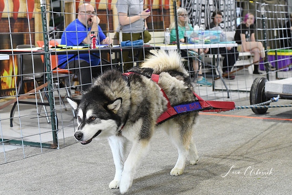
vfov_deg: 18.0
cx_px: 144
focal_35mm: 76
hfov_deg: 26.6
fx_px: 617
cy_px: 97
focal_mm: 50
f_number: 4.5
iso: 4000
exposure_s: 1/320
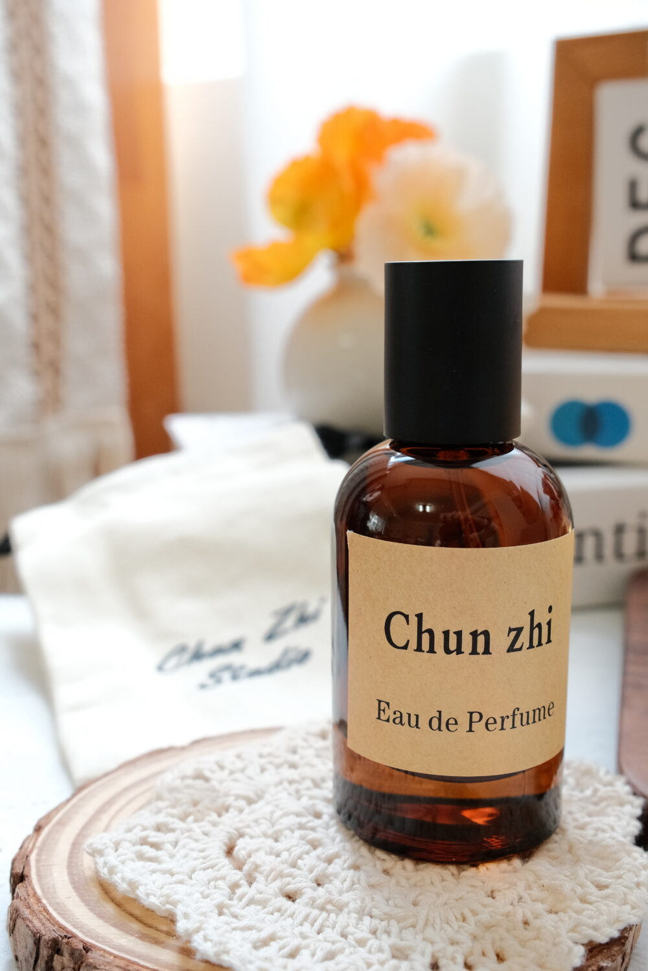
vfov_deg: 47.4
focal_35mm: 41
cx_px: 324
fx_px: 1107
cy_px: 486
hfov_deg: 32.6
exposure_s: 1/100
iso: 2000
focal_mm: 27.6
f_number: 6.4
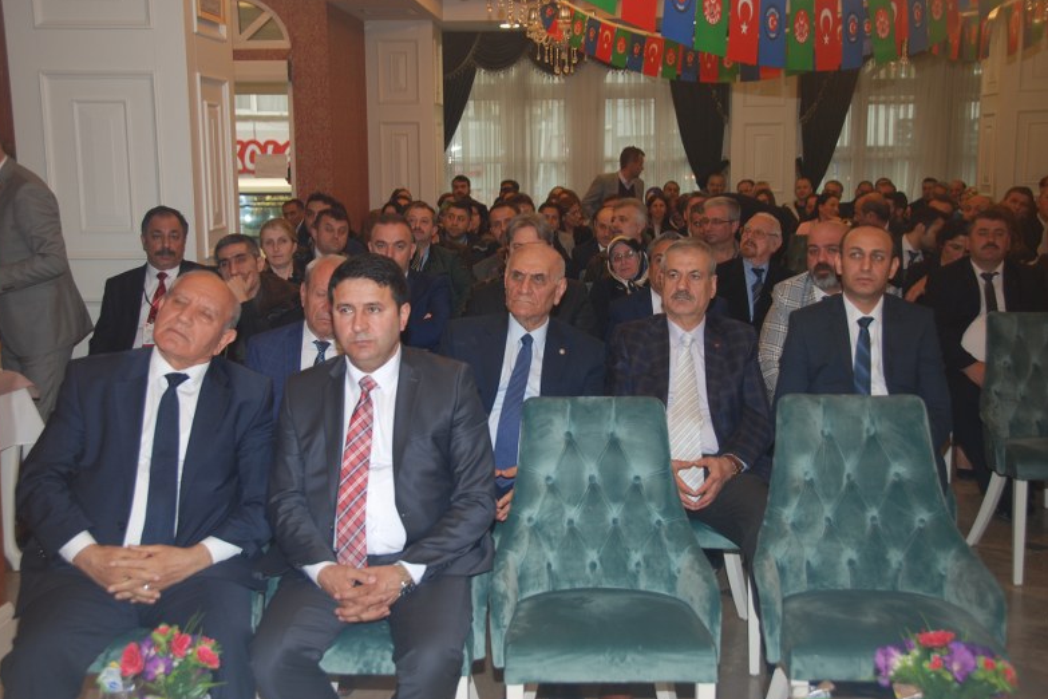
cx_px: 518
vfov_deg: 31.2
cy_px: 350
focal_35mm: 43
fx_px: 1252
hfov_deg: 45.4
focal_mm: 28
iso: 200
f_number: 4
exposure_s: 1/60
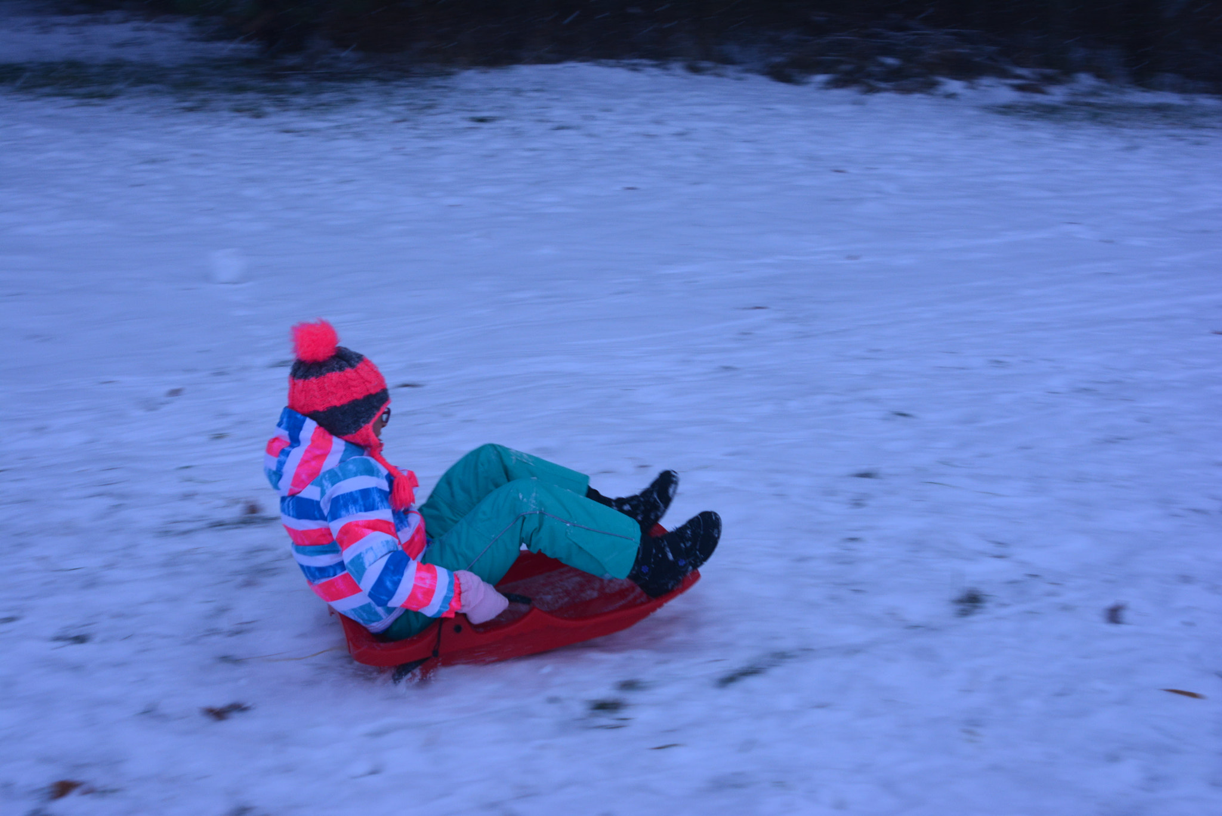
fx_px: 1528
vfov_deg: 29.9
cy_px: 408
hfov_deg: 43.6
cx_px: 611
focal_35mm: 45
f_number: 5.6
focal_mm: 30
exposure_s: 1/125
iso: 400
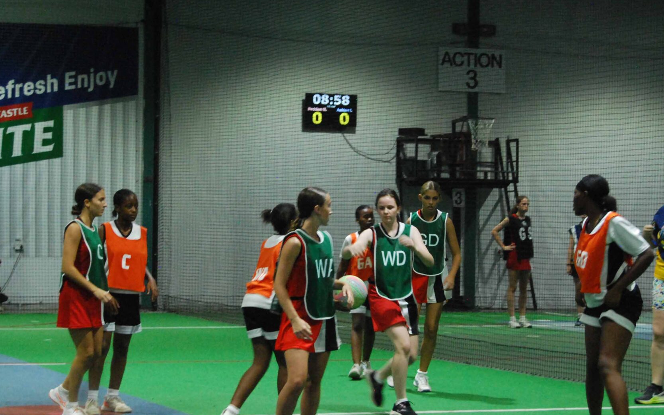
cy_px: 219
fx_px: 1954
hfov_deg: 19.3
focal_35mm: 108
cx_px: 325
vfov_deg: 12.1
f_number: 5.3
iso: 1600
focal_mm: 46
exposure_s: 1/60
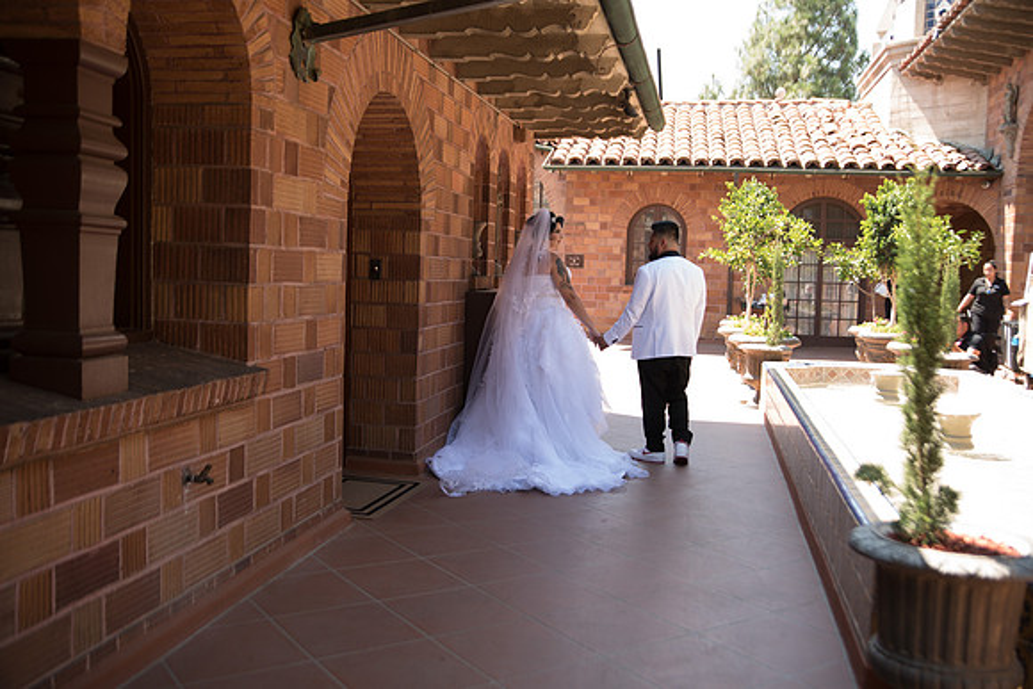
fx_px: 918
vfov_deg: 41.1
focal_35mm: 32
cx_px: 516
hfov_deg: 58.7
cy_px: 344
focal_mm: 32
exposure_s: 1/160
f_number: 2.8
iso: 50
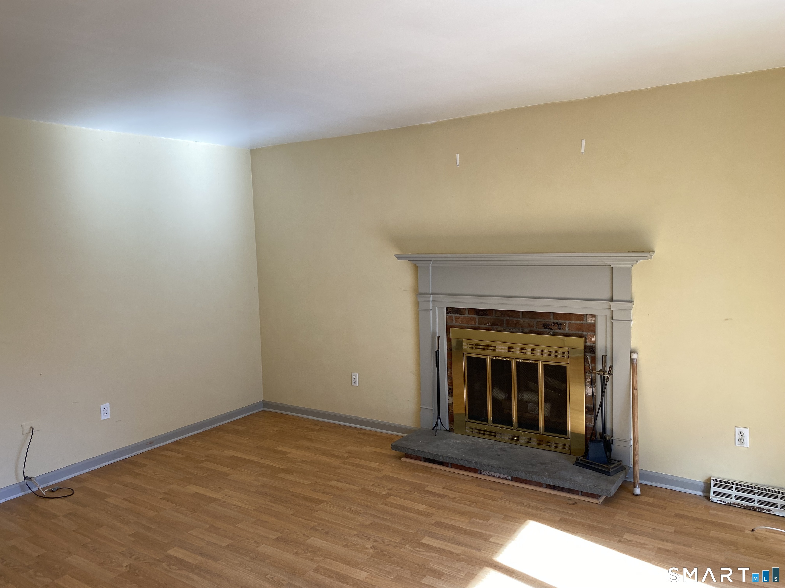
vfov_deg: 53.1
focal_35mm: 26
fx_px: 590
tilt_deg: -6.2
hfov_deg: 67.3
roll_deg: +2.0
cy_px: 294
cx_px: 392
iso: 32
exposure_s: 1/133
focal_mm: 4.25
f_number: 1.8
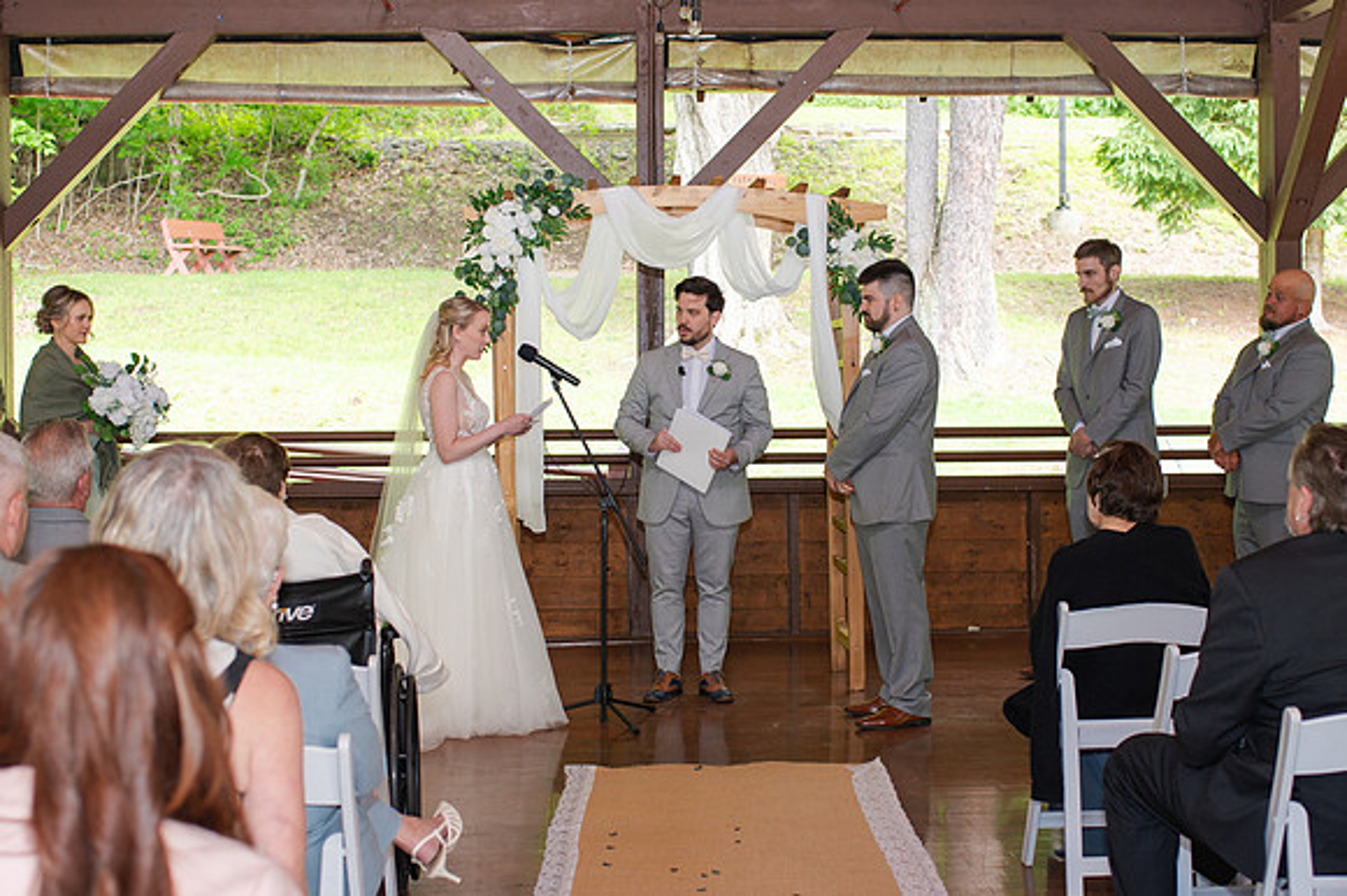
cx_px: 703
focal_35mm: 59
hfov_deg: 34.0
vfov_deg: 23.0
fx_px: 2200
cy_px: 447
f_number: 3.2
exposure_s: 1/200
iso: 250
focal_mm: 35
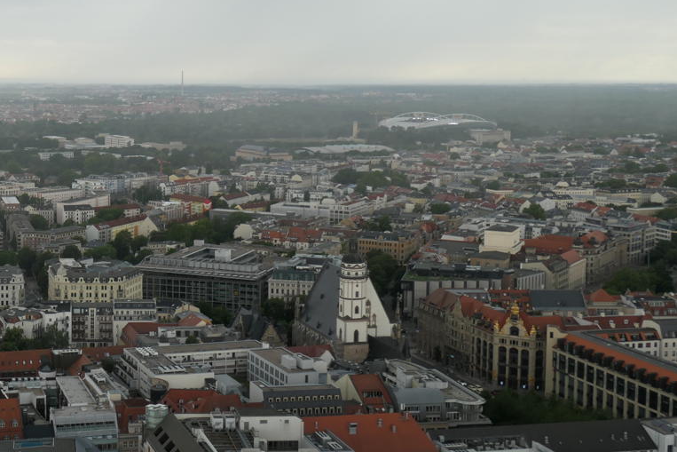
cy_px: 164
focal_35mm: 57
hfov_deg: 33.2
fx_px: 1072
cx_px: 69
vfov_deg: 23.7
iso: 200
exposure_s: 1/400
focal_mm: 10.6
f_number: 3.5
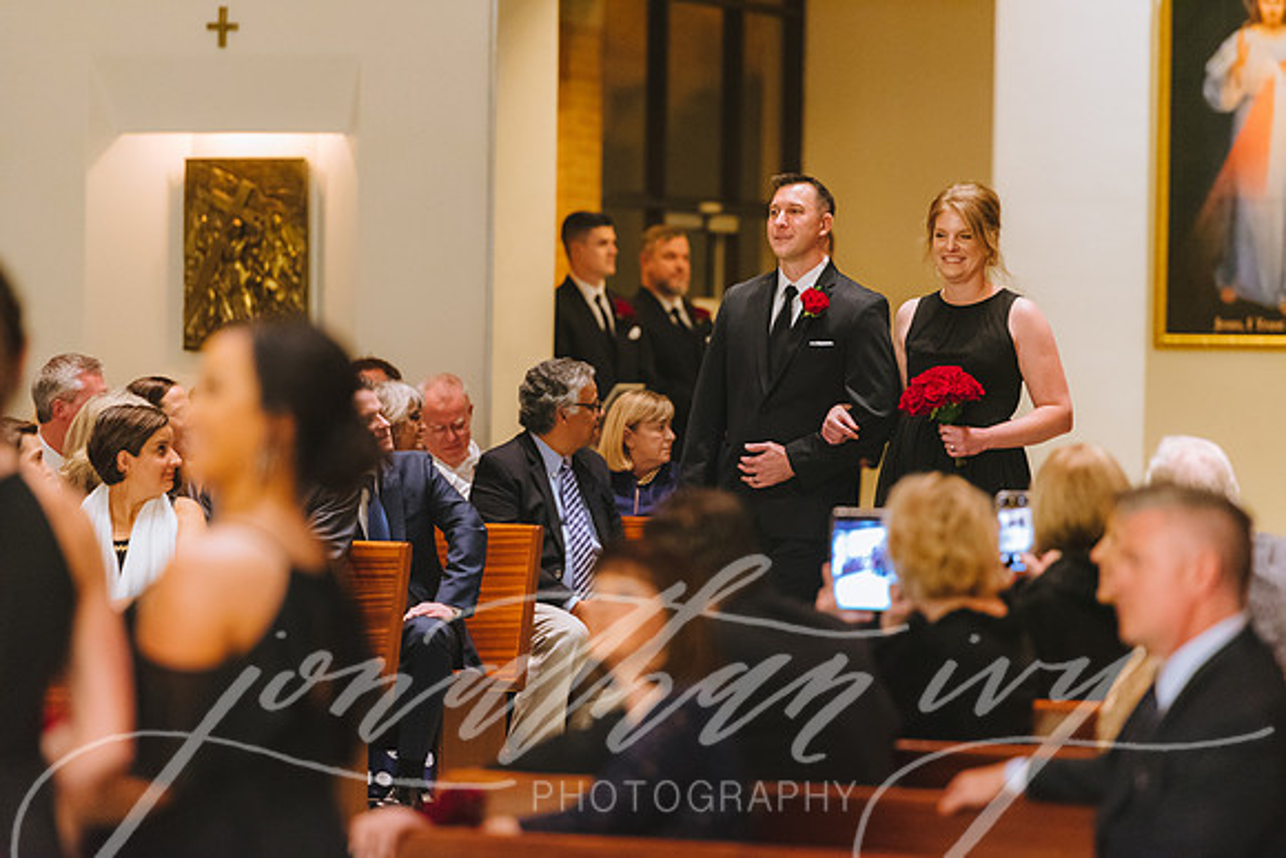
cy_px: 429
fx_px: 7146
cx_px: 643
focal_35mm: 200
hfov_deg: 10.3
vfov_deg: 6.9
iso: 6400
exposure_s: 1/100
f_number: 2.8
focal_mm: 200
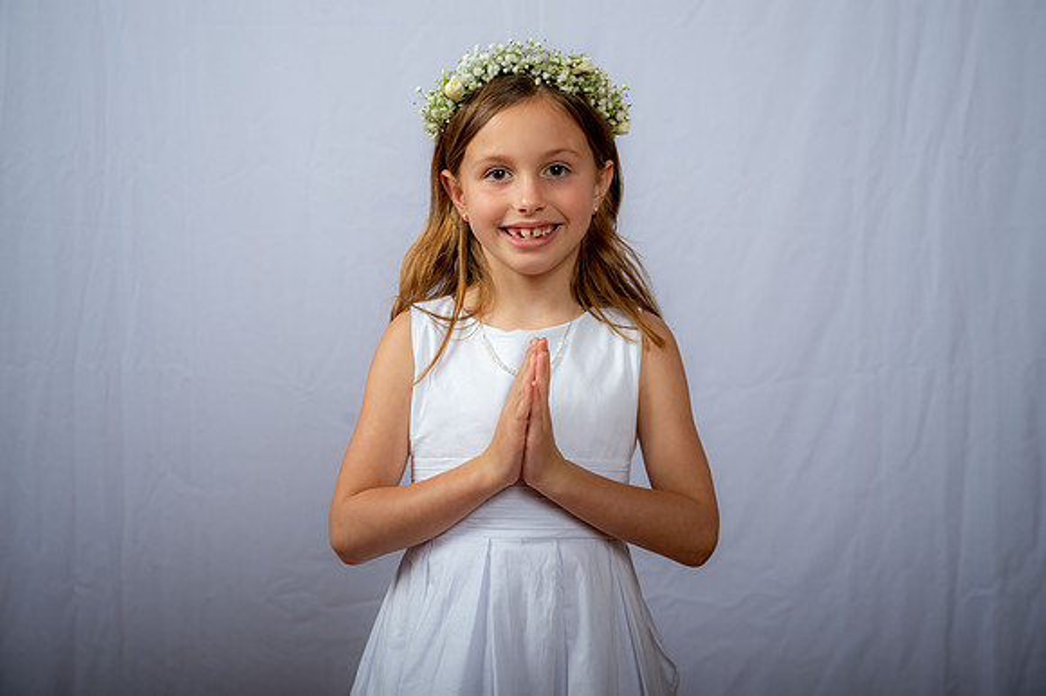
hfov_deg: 31.0
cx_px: 523
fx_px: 1887
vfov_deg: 20.9
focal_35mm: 65
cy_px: 348
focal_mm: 65
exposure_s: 1/200
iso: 250
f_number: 6.3
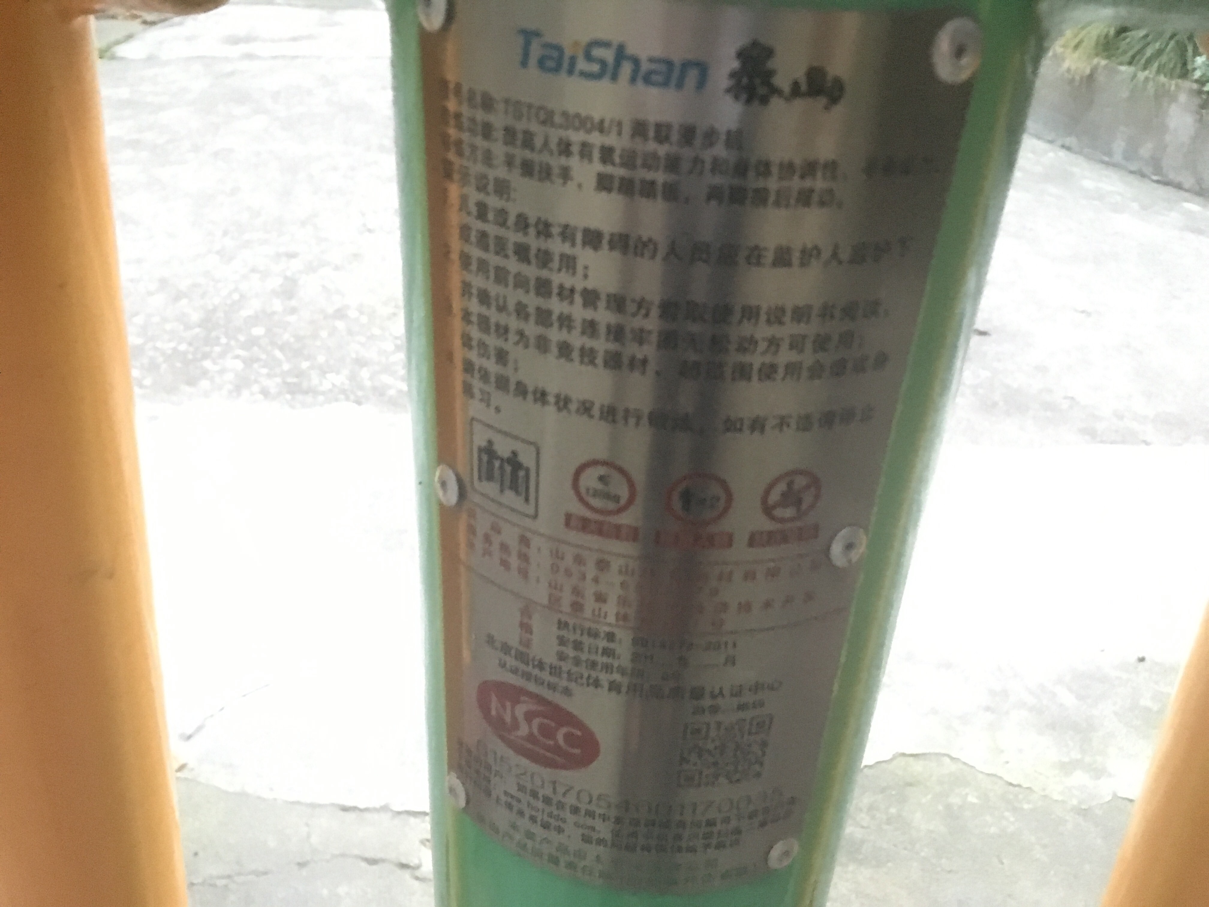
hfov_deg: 61.7
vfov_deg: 48.2
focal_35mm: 29
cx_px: 604
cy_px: 454
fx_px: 1013
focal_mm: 4.15
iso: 800
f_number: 2.2
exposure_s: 1/17
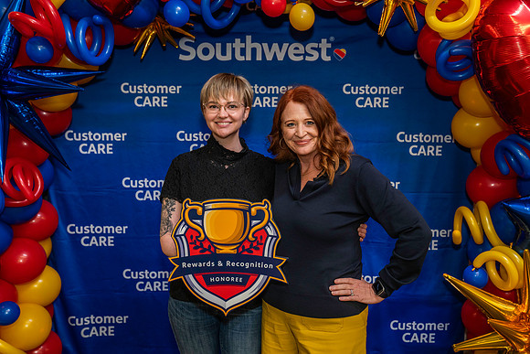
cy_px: 177
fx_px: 591
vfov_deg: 33.3
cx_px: 265
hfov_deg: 48.3
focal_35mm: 40
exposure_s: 1/160
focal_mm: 40
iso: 1250
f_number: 4
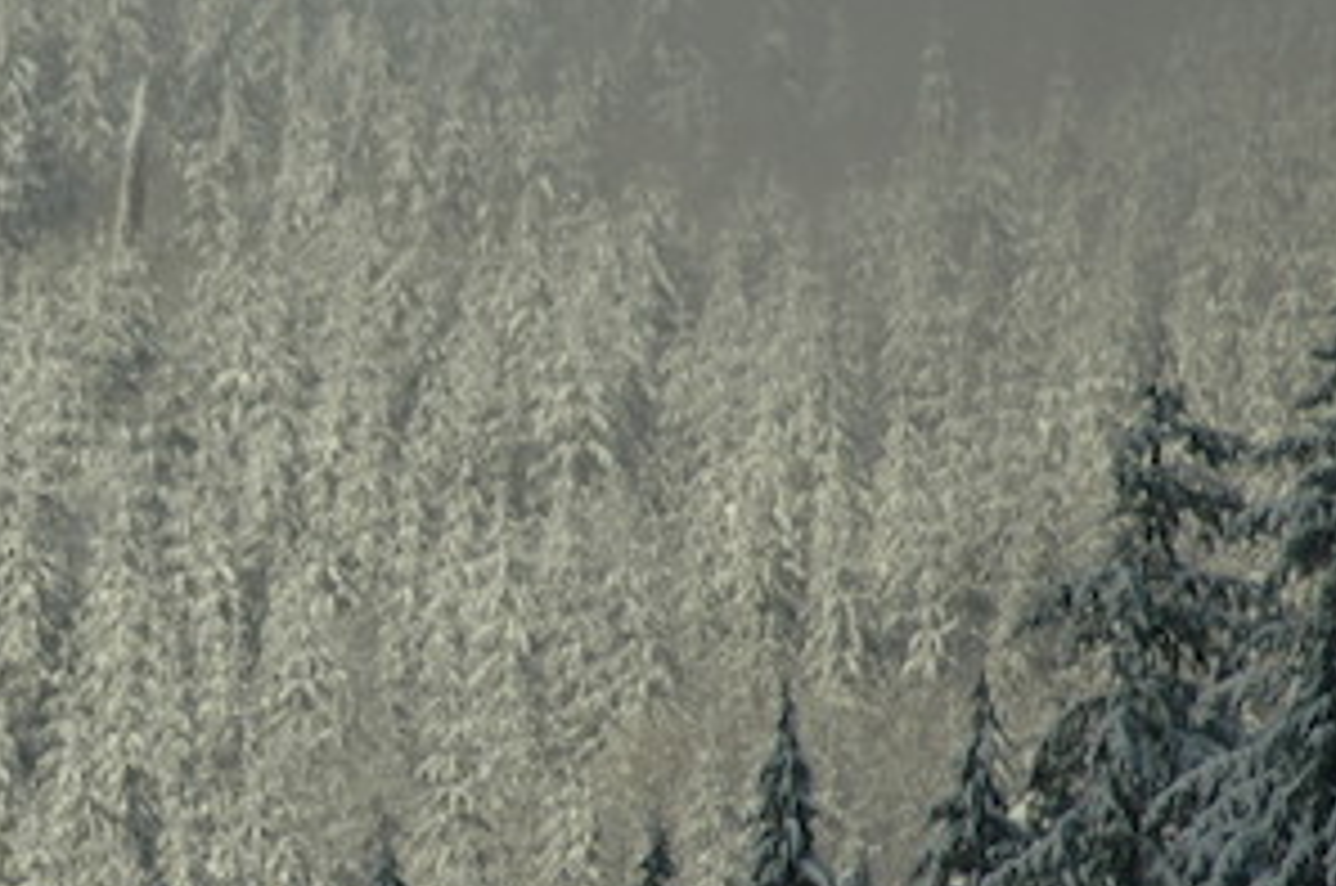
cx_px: -108
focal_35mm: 1151
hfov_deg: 1.8
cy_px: 537
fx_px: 42645
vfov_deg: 1.2
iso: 200
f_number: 5.6
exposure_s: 1/800
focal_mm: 300
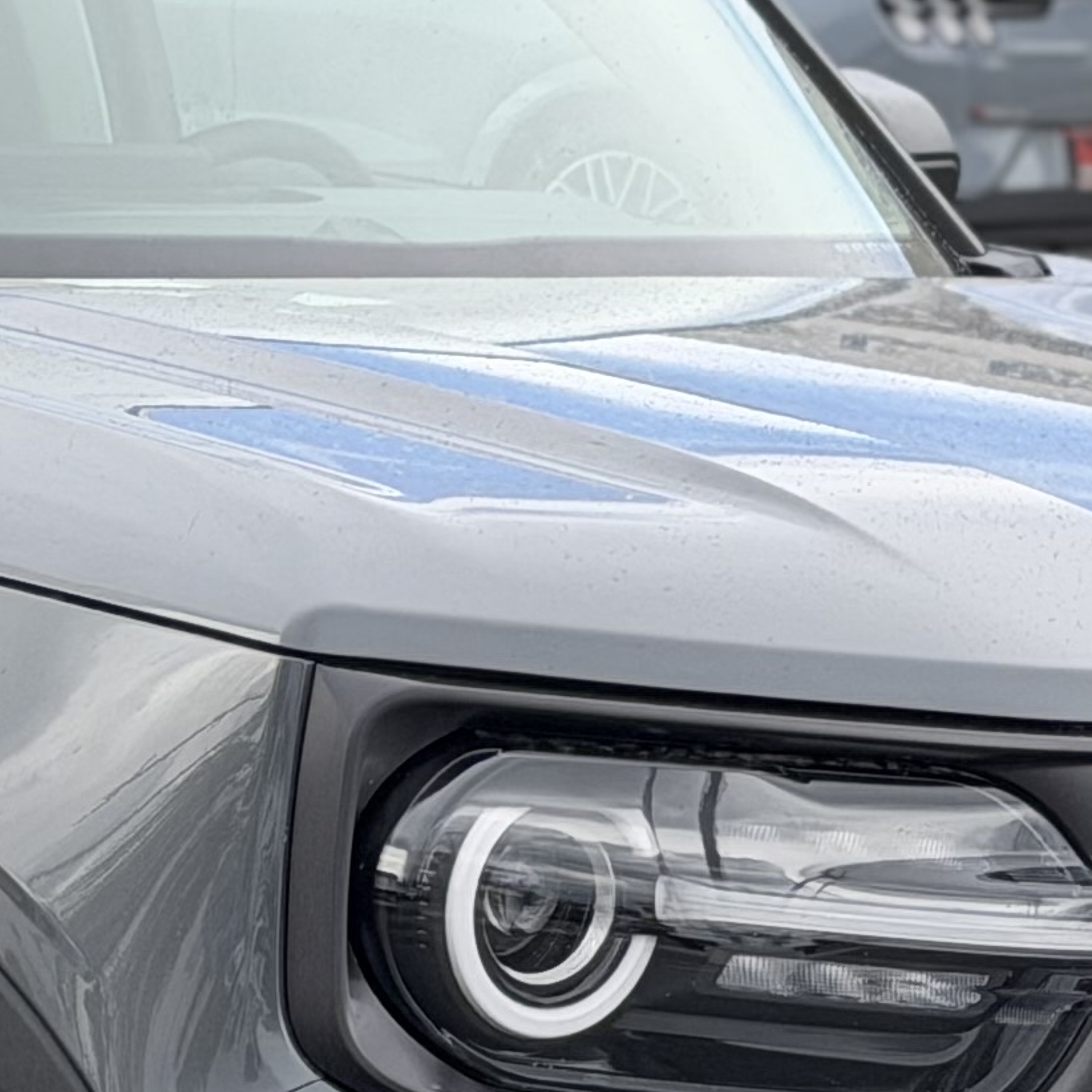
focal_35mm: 208
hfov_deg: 8.3
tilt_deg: -7.2
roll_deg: -4.4
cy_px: 535
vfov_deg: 8.4
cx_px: -110
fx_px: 7424
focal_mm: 6.76
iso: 64
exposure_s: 1/1167
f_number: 1.78
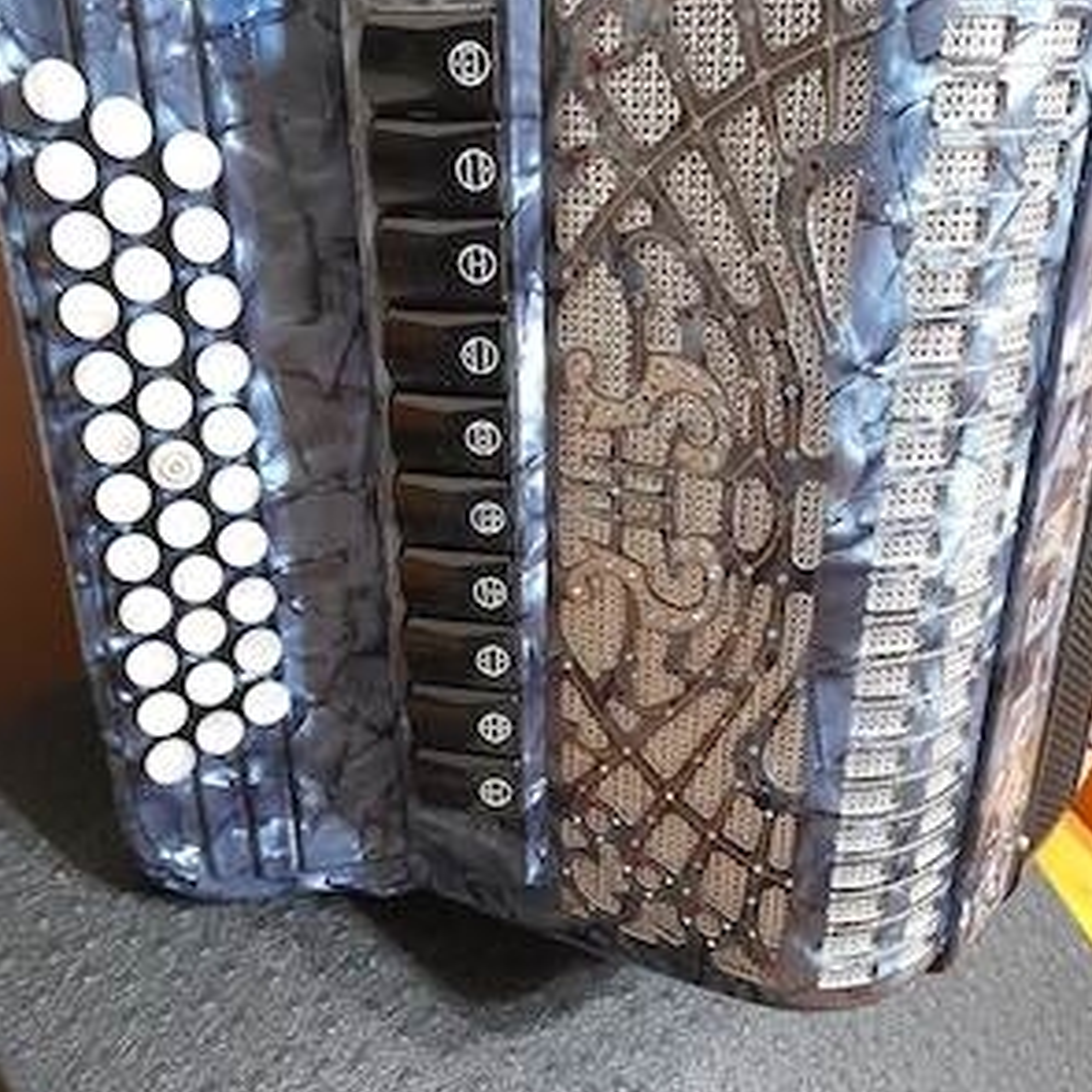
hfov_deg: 54.0
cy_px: 533
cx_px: 548
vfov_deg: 54.0
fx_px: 1071
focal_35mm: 30
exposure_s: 1/25
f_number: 2
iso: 500
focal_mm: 4.6
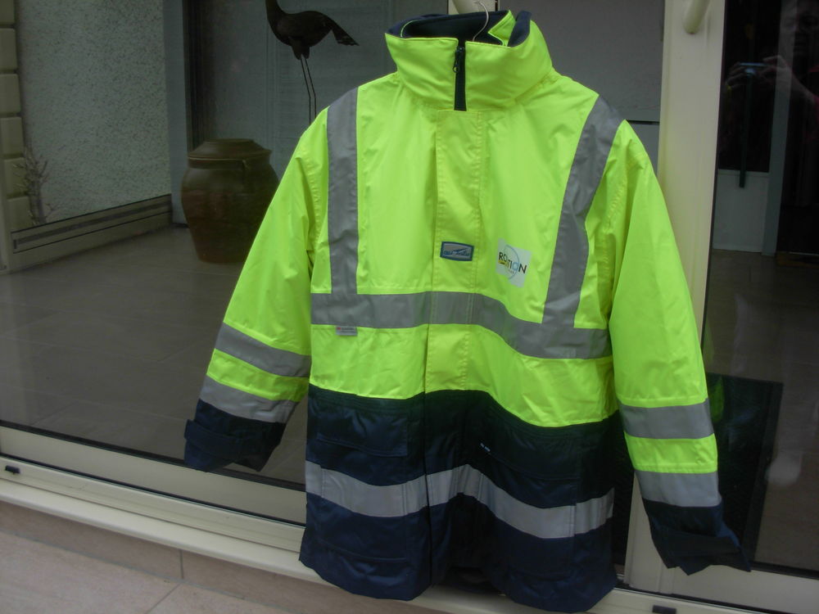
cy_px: 307
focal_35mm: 38
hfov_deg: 49.0
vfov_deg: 37.7
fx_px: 899
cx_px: 410
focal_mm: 6.3
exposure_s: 1/65.8
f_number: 2.9
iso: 79
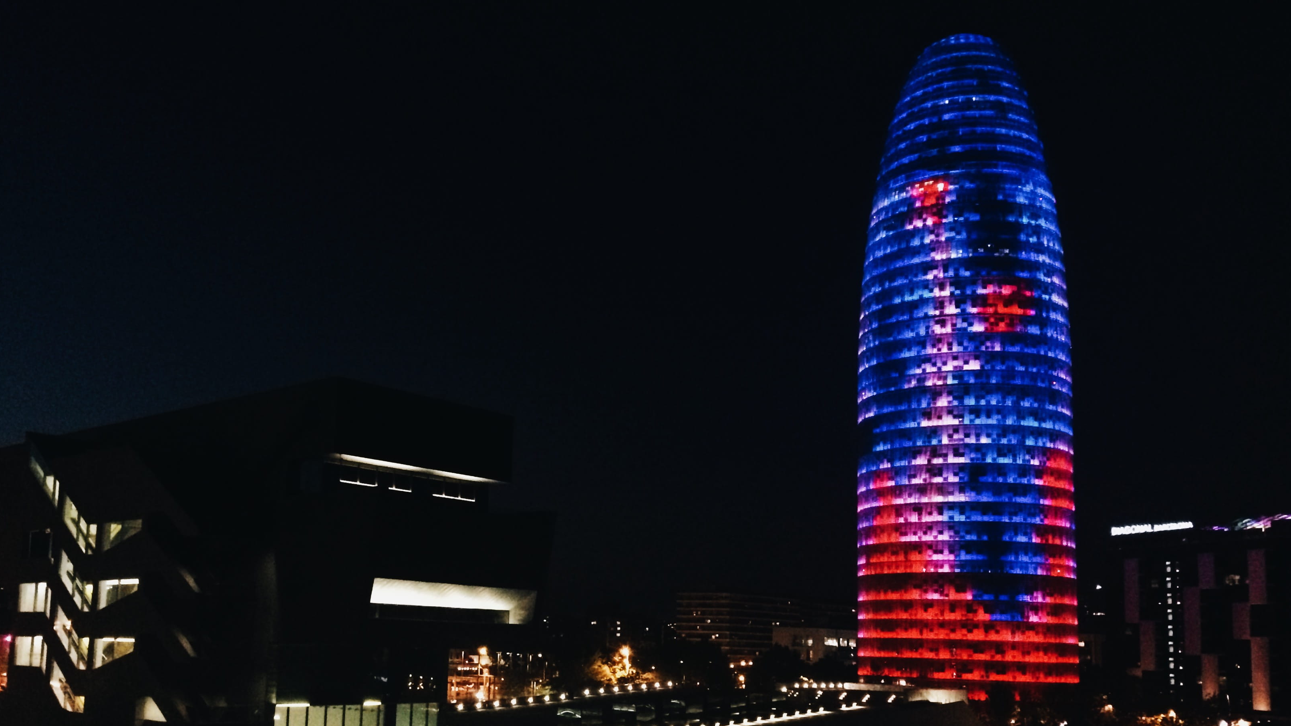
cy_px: 474
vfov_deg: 36.4
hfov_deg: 61.0
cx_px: 638
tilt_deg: +9.3
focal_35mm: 32
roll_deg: -0.3
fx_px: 1095
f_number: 2.2
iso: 800
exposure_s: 1/17
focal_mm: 4.15
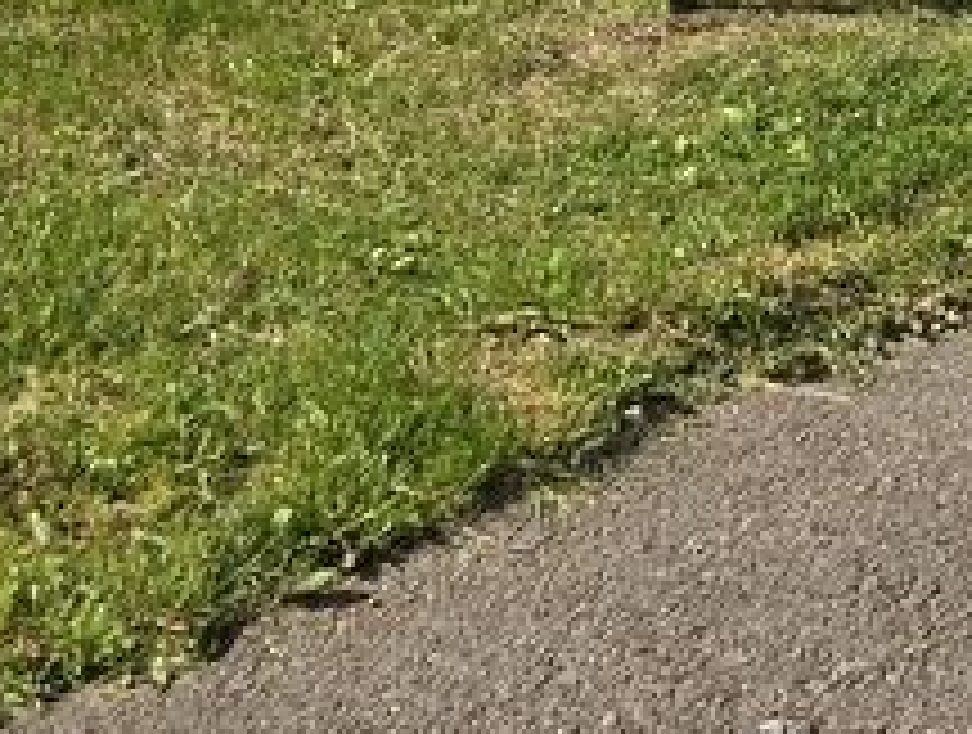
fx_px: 2392
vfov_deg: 15.9
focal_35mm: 85
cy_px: -394
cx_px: 1316
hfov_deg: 20.6
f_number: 1.8
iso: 25
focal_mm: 5.4
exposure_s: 1/1824
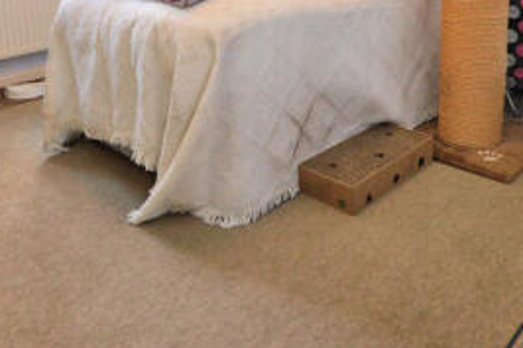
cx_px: 271
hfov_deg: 51.9
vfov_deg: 32.4
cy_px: -16
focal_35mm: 37
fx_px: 537
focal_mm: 10
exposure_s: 1/60
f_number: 4
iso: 900
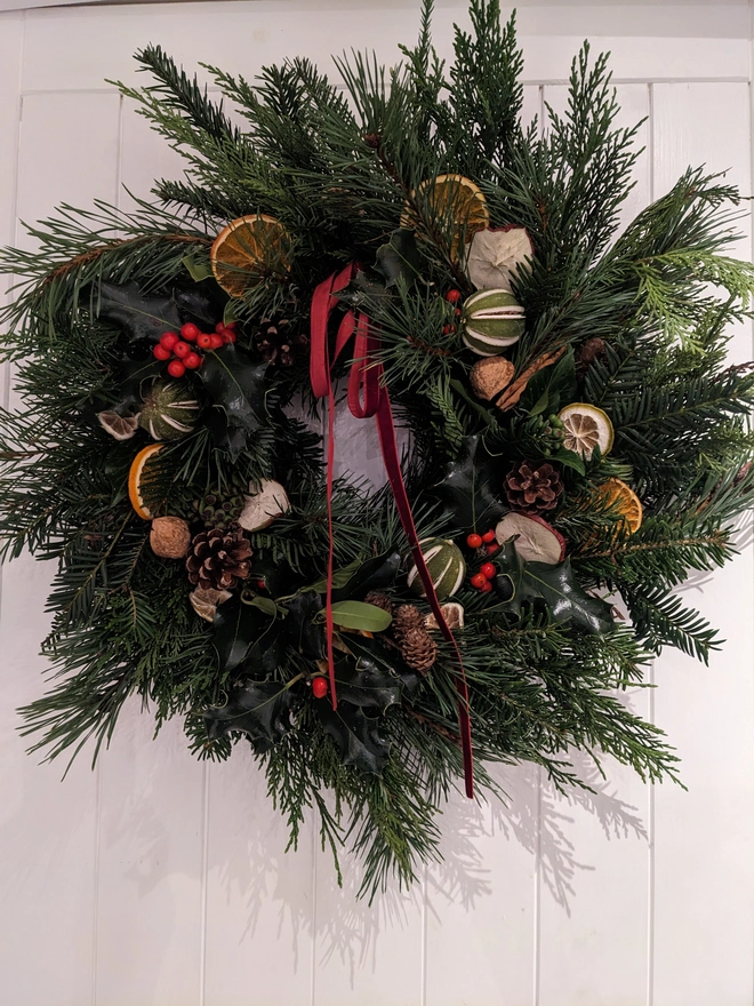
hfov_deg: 51.4
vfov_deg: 65.3
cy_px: 503
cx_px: 377
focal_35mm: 27
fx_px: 784
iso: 414
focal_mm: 4.38
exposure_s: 1/23.8
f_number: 1.73
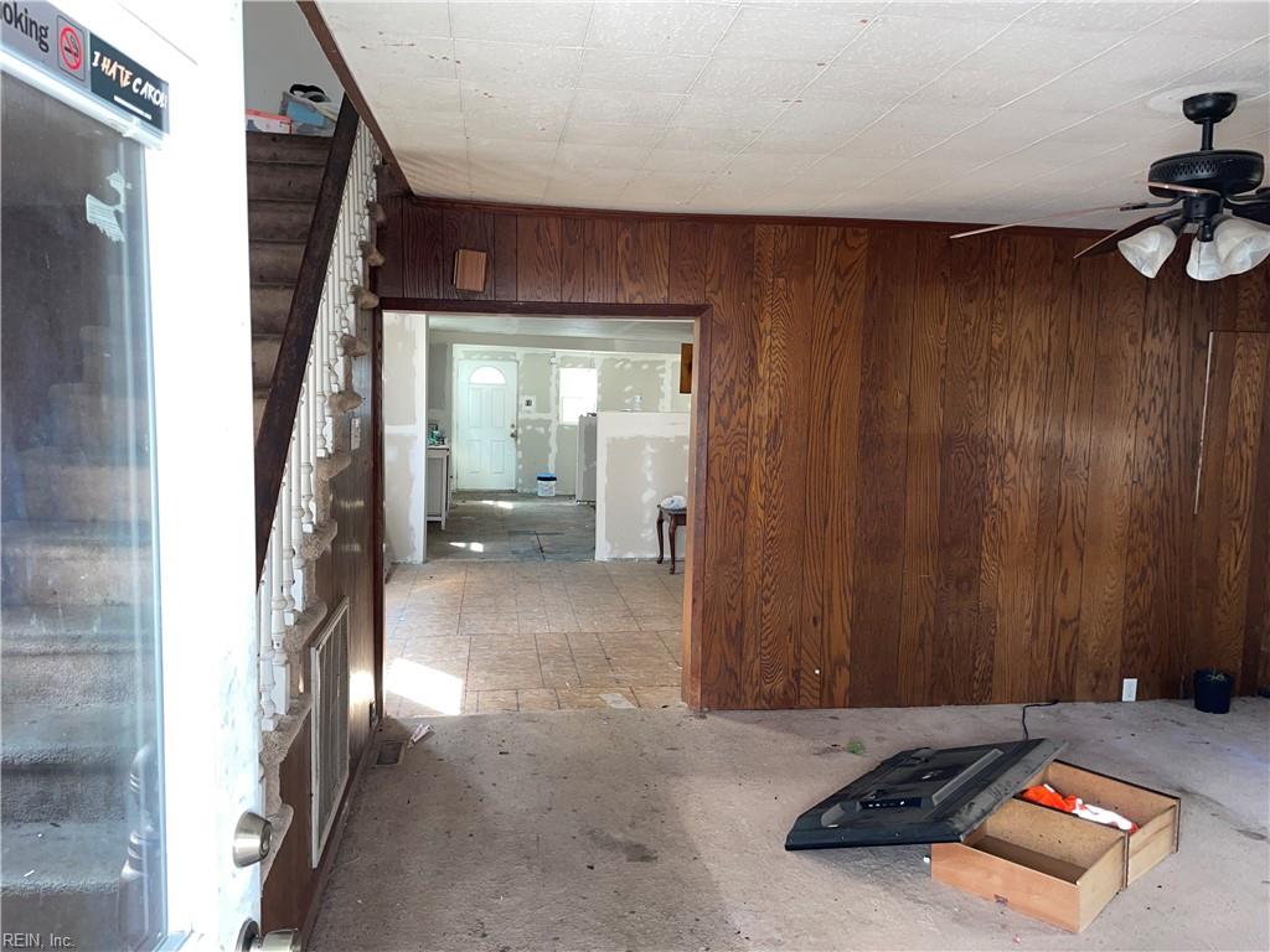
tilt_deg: -6.2
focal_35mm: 26
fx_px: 954
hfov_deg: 67.3
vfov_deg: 53.1
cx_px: 635
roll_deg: -0.2
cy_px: 476
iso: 40
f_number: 1.6
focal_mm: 4.2
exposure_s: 1/31
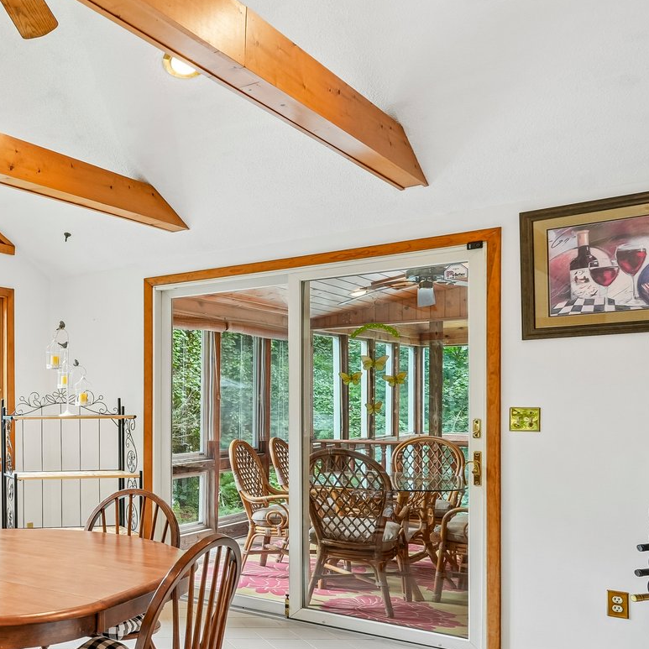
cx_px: -87
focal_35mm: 36
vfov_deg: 45.7
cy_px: 406
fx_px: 764
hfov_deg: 37.4
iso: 400
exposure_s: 1/25
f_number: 8
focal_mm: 16
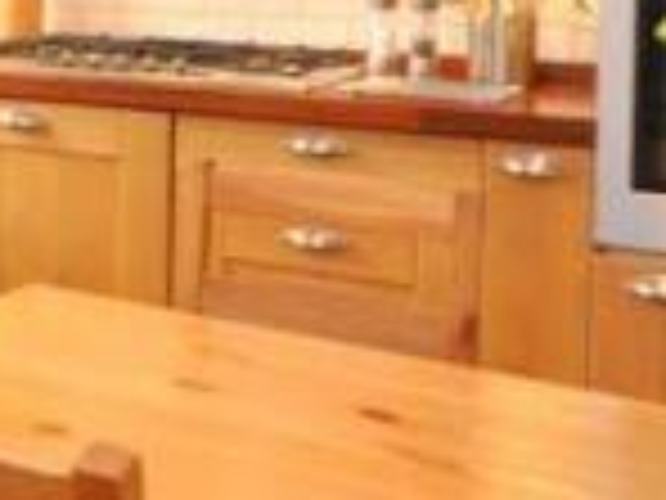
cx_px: -194
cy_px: -32
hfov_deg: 26.0
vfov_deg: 21.9
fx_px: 1231
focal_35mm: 64
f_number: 4
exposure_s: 1/60
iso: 720
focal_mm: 10
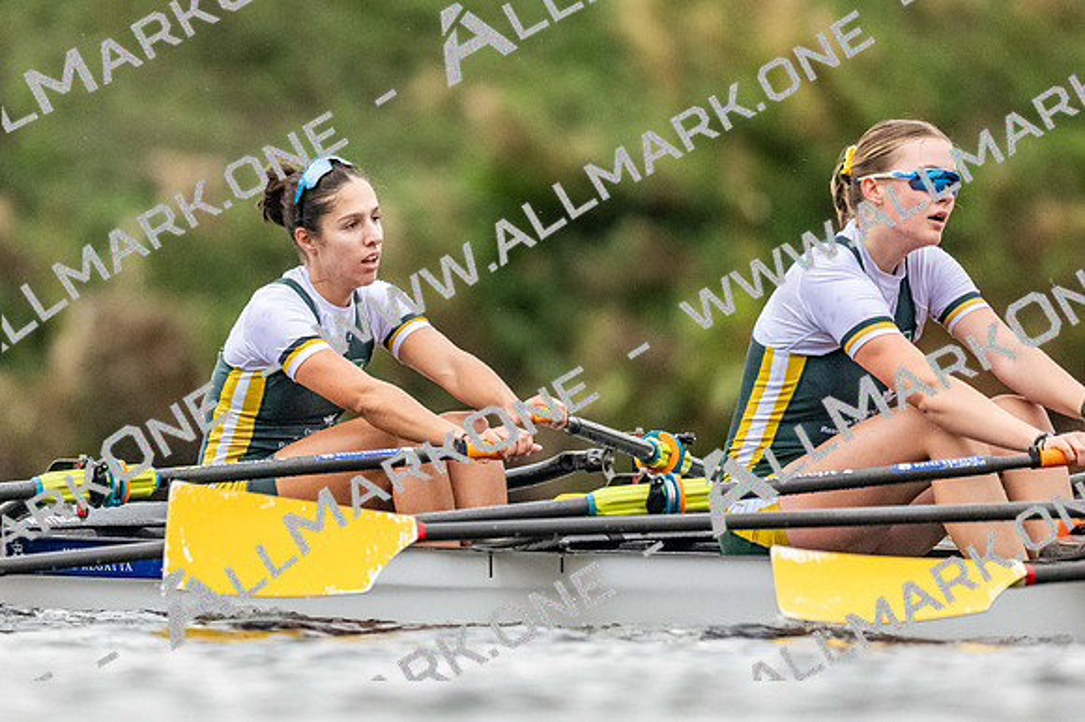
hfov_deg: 2.3
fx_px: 27108
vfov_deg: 1.5
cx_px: 542
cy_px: 361
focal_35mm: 900
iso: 5000
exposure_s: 1/2500
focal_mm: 600
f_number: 4
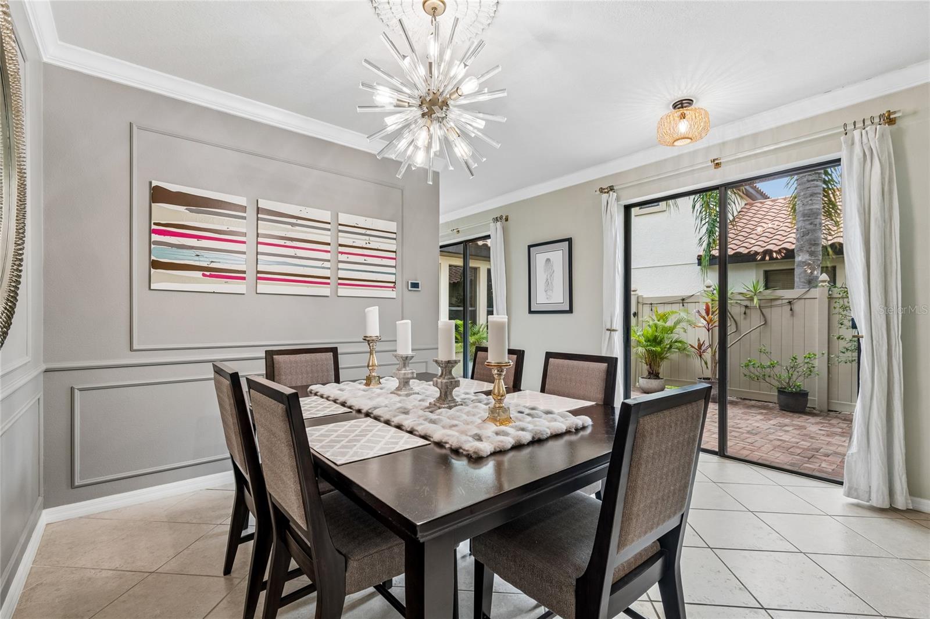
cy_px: 310
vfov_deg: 77.3
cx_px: 465
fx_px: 387
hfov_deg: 100.4
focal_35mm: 15
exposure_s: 1/4
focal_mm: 10
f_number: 7.1
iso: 100
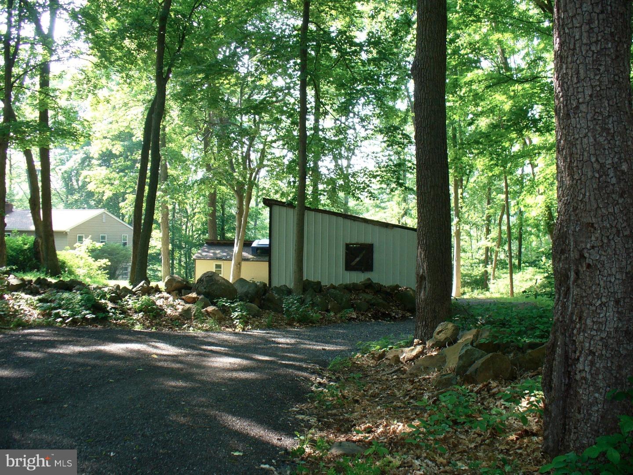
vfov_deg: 38.7
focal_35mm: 37
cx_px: 316
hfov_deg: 50.1
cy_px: 238
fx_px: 677
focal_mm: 6.1
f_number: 2.8
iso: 80
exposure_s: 1/60
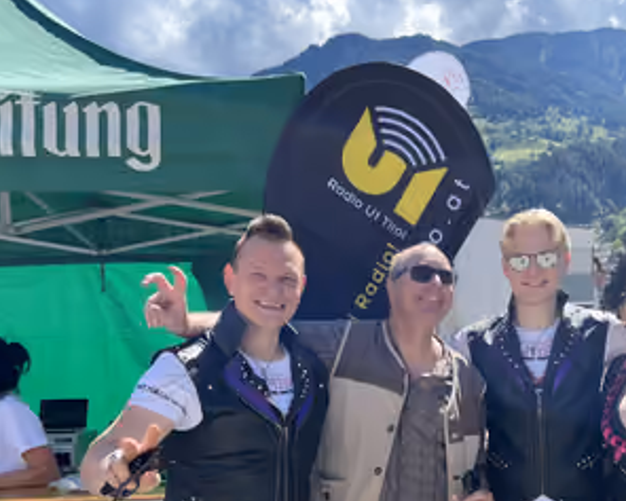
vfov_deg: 30.6
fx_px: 890
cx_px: 453
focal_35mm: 48
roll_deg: +0.7
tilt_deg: -5.6
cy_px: 414
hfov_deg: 38.0
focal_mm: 5.7
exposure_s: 1/1901
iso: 50
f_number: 1.5
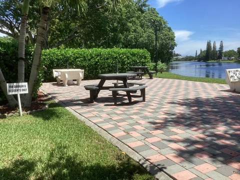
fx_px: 215
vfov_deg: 45.4
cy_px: 90
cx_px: 120
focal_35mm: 31
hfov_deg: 58.4
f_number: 2.4
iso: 25
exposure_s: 1/1359
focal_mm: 3.3
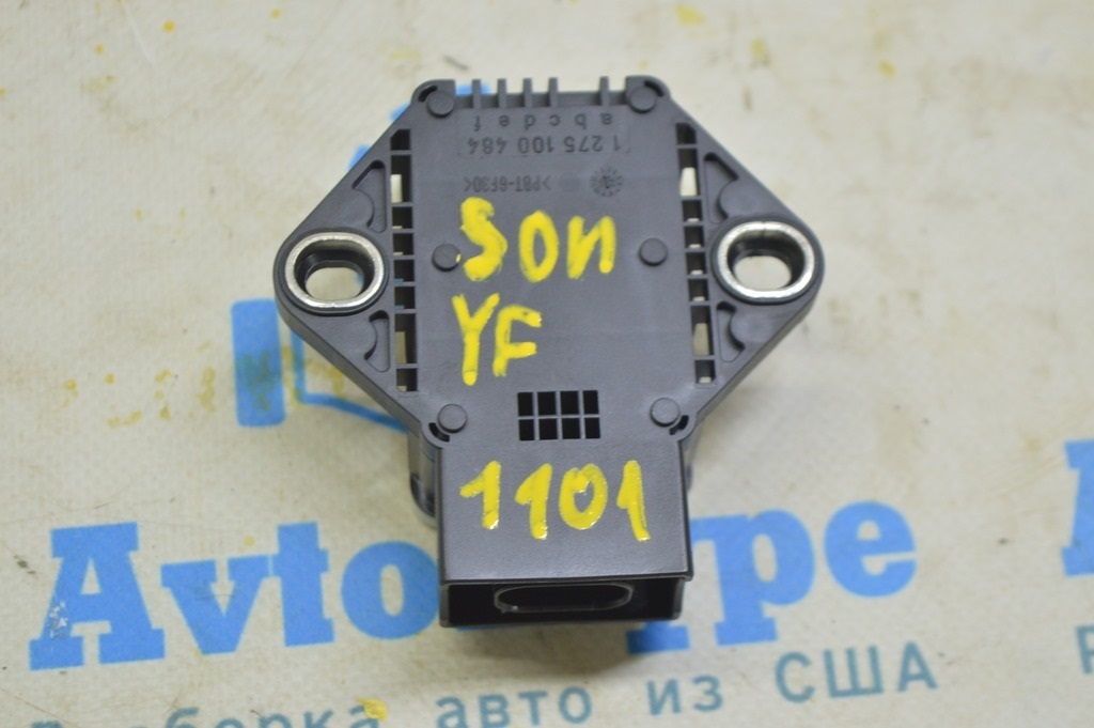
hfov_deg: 24.6
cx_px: 547
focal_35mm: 82
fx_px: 2505
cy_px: 364
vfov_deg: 16.5
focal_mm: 55
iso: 400
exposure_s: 1/20
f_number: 5.6
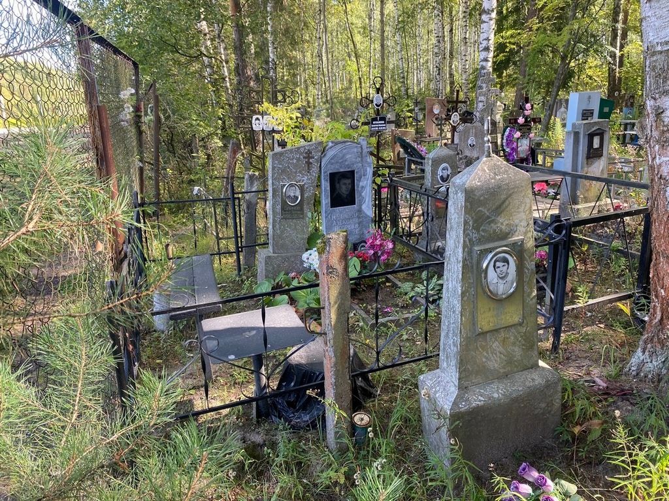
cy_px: 250
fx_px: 502
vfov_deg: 53.1
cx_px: 334
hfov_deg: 67.3
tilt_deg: -16.4
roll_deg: +1.8
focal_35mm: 26
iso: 40
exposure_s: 1/122
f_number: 1.8
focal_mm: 4.25
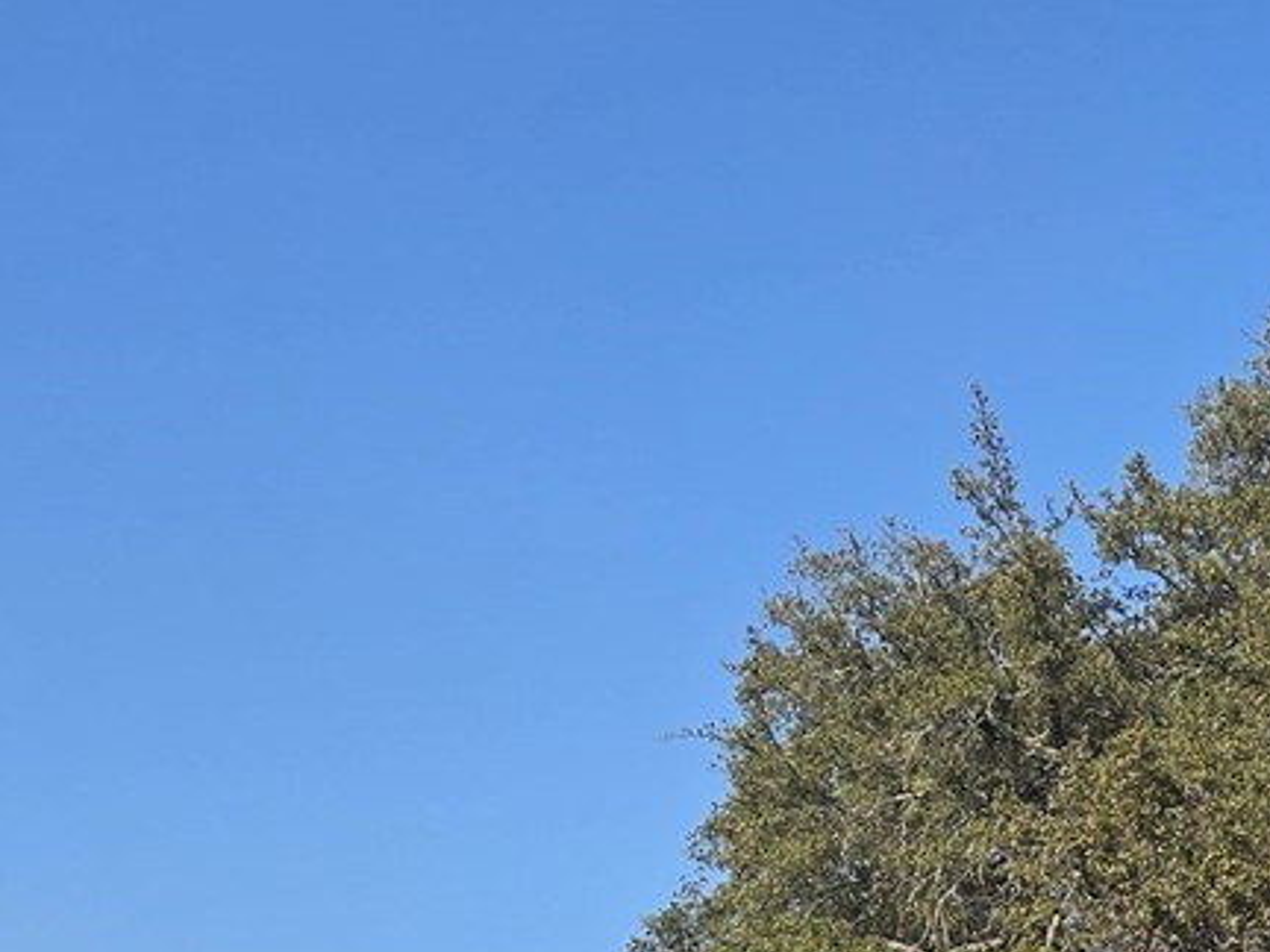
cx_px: 1358
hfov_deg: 17.5
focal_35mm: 109
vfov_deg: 12.9
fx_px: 3999
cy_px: 1407
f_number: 1.8
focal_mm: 5.4
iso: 25
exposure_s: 1/1704
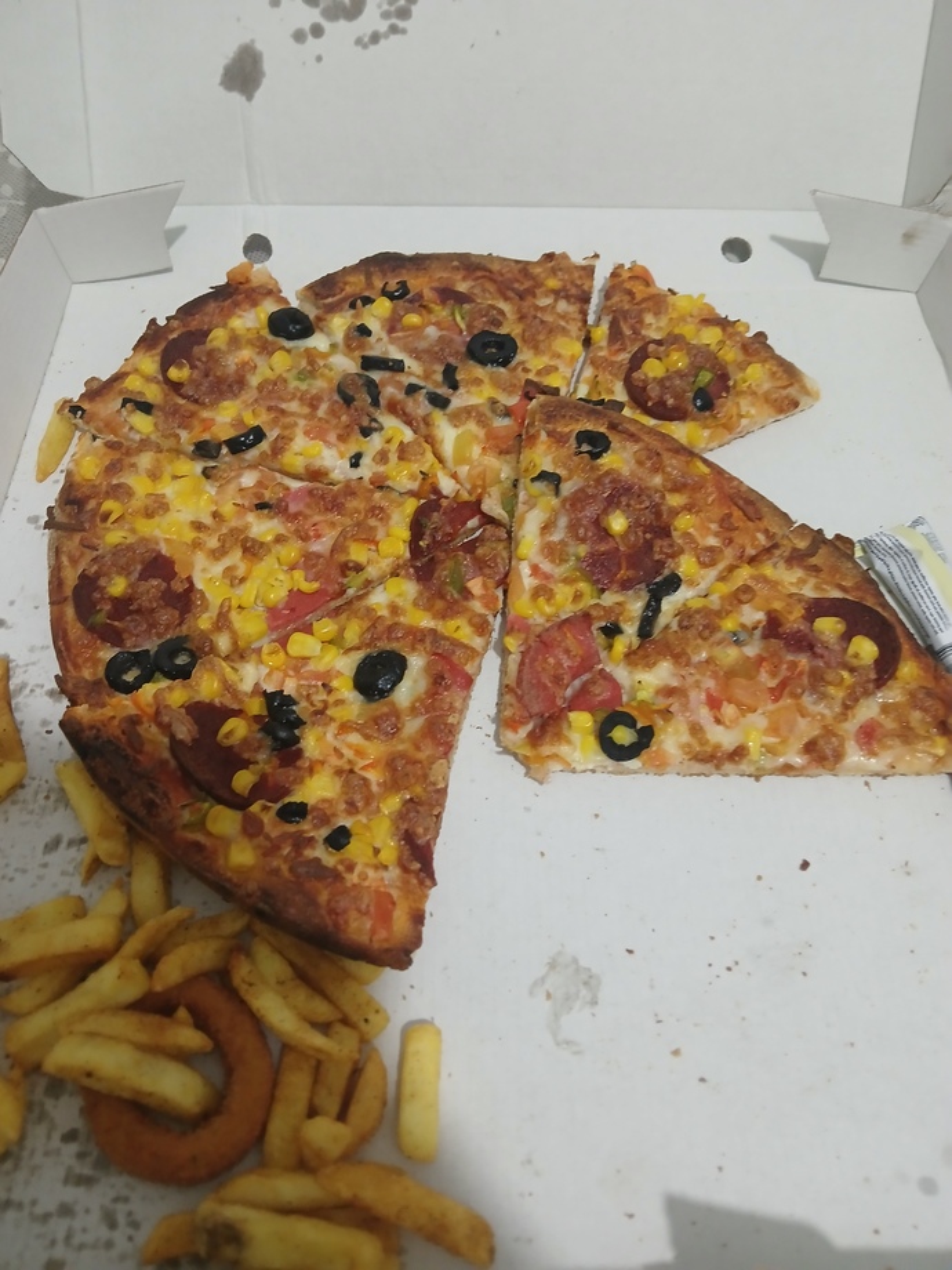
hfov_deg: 53.1
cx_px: 476
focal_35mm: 26
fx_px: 953
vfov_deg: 67.3
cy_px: 635
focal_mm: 3.98
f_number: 1.8
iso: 320
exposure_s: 1/25
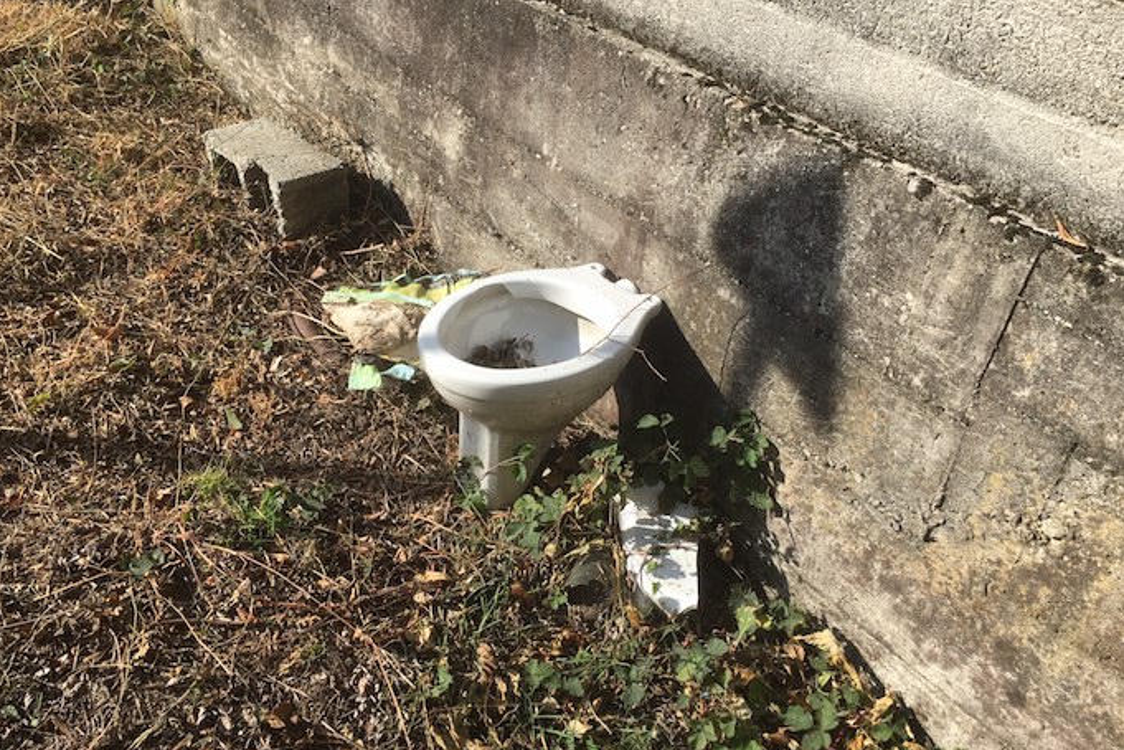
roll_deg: -8.9
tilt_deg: -31.9
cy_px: 366
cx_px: 548
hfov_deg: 60.3
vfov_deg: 42.3
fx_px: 968
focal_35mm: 31
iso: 25
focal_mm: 4.15
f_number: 2.2
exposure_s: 1/884
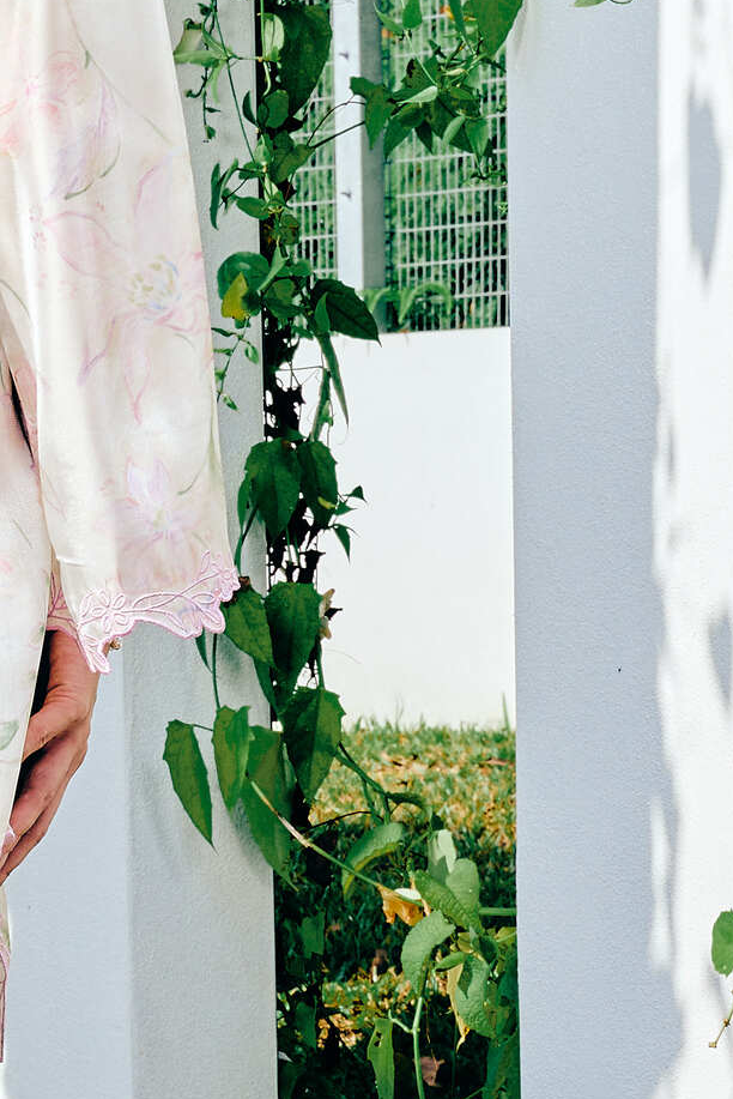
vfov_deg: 11.4
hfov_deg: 7.5
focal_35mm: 180
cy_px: 367
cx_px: -259
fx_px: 5493
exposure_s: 1/125
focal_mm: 40
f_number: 10
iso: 125
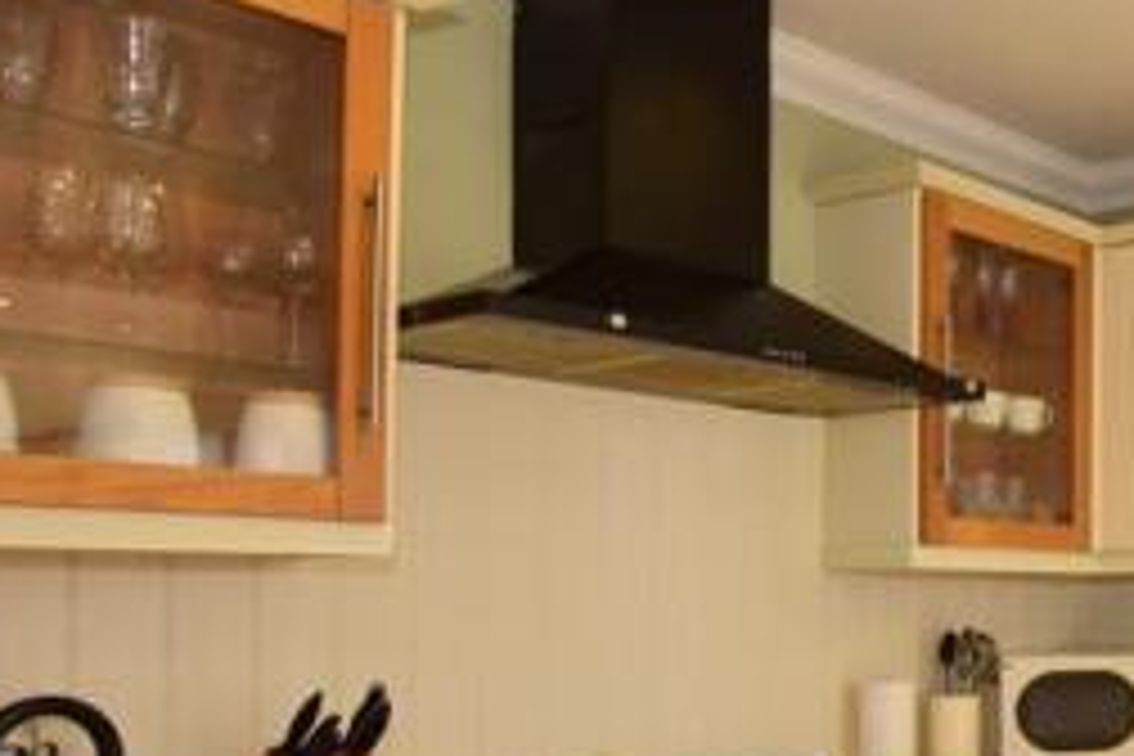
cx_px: 1426
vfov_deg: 33.4
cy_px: 578
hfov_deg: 35.9
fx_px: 1228
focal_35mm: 39
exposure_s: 1/1.6
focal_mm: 10
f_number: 14
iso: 500
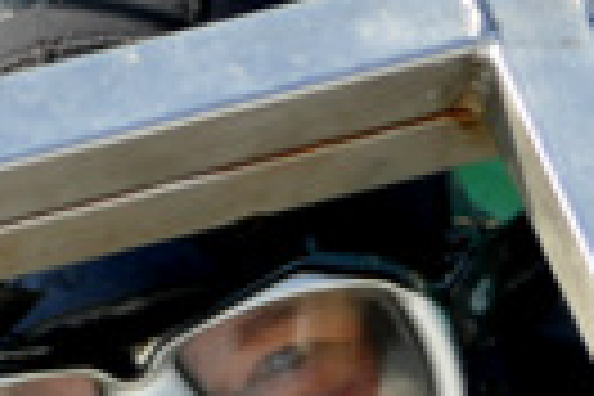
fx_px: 3976
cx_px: -567
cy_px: 610
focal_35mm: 241
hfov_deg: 8.2
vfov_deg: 5.6
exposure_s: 1/500
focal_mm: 19.47
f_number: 3.4
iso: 125
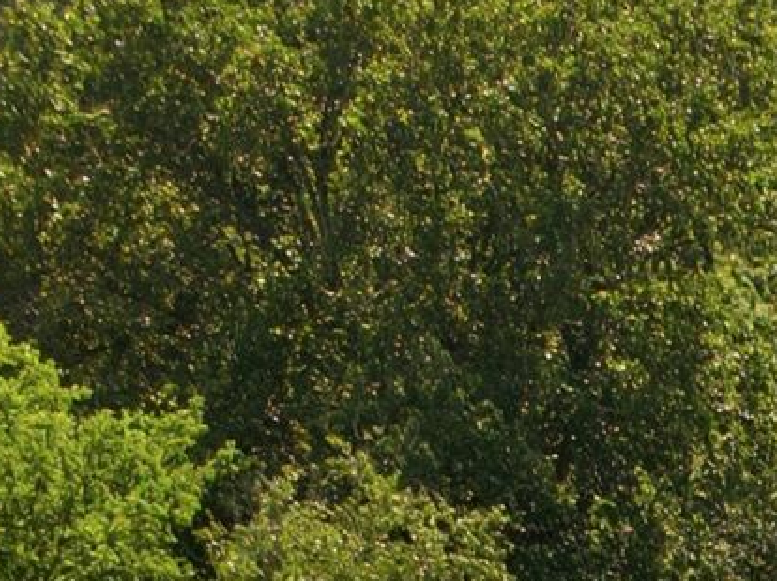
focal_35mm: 174
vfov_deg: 7.6
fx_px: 3903
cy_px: 1679
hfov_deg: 10.7
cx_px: 1408
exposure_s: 1/1000
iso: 100
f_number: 4
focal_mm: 12.3
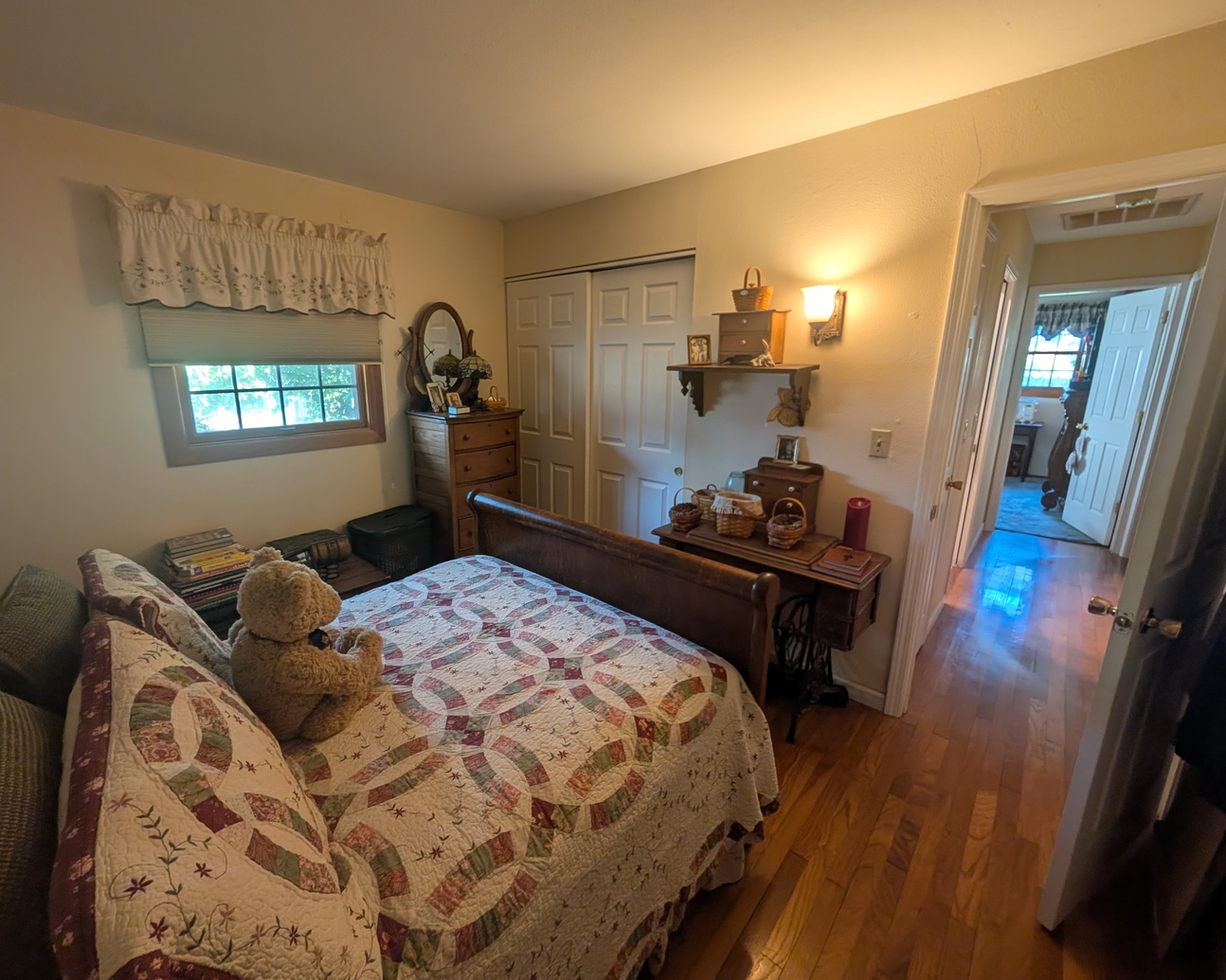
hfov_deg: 104.7
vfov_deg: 92.2
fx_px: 472
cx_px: 573
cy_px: 474
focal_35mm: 13
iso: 55
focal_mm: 2.02
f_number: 1.7
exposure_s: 1/40
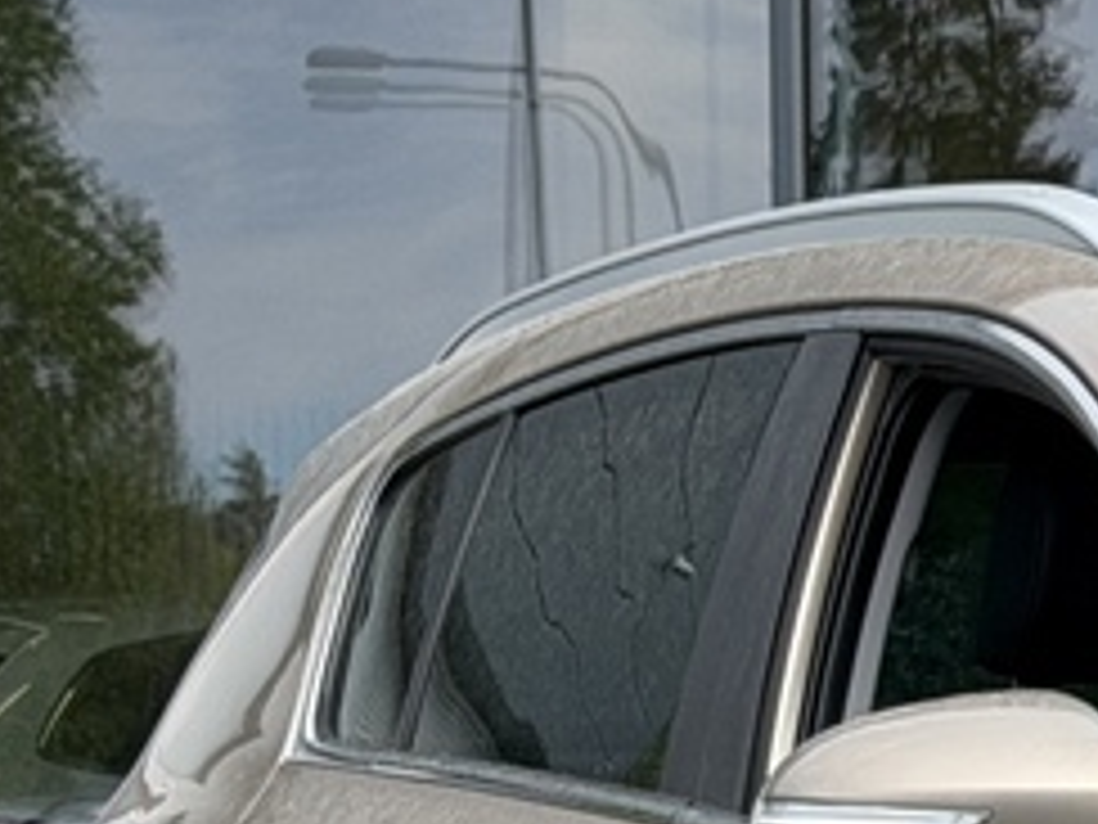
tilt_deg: -1.9
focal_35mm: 283
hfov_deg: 6.8
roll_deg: +0.6
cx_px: 2056
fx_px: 8977
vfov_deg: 5.2
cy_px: 1135
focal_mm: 6.76
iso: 64
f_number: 1.78
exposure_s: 1/2088
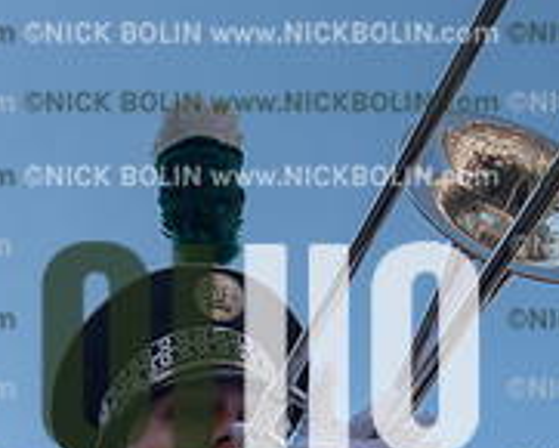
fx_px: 1440
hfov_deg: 22.0
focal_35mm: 87
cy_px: 391
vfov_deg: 17.5
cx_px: 259
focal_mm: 29
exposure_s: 1/4000
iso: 400
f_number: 5
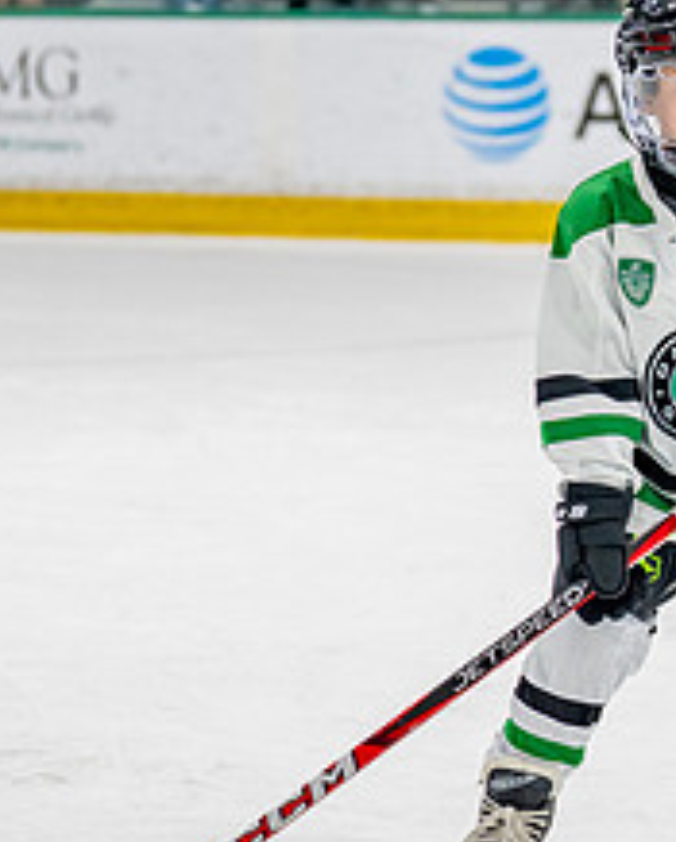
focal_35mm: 234
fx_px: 5840
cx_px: 591
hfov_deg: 6.6
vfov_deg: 8.2
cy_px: 281
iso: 1000
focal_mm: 70
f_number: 2.8
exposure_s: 1/1250
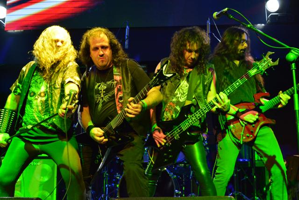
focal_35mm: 45
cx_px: 150
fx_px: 374
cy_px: 100
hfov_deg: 43.6
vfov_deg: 29.9
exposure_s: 1/60
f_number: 4.5
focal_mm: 30
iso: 1250
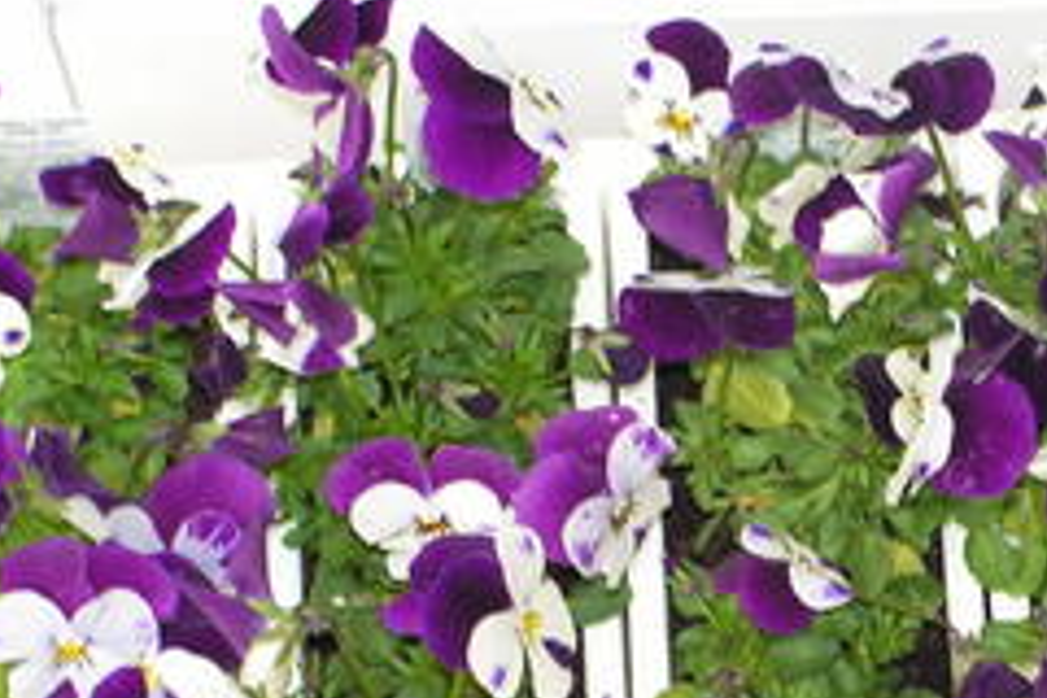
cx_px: 846
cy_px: 615
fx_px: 5496
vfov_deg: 7.2
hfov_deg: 10.8
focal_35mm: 189
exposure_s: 1/100
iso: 200
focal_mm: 16.5
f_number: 3.4
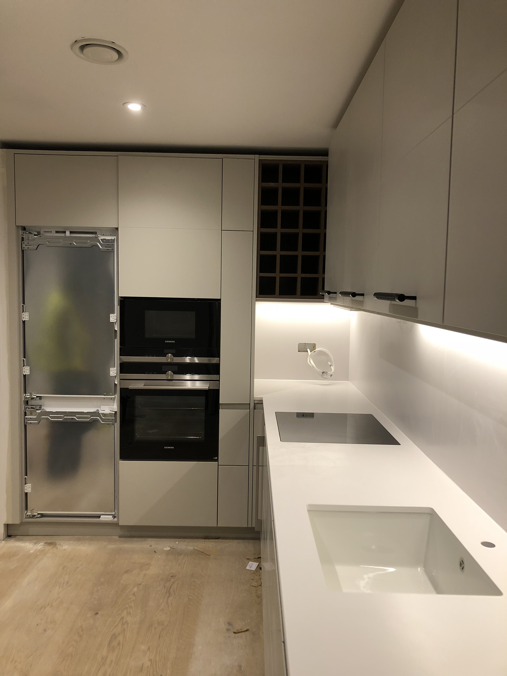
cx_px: 254
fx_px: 547
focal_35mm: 28
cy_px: 338
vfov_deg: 63.4
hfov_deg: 49.7
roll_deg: -1.6
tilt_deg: -4.6
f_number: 1.8
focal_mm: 3.99
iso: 40
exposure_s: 1/20
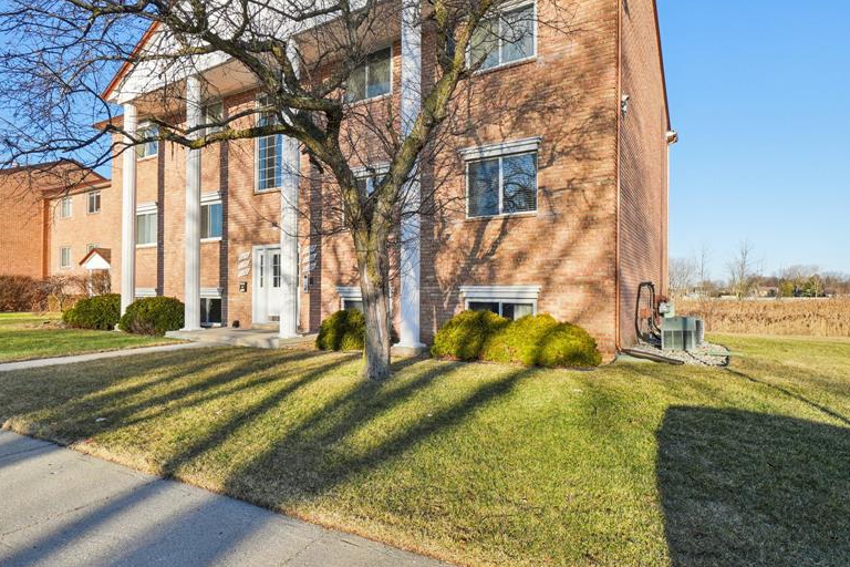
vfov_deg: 61.9
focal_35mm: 20
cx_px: 403
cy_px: 299
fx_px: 472
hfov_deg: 83.9
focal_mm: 10
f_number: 8
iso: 100
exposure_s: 1/200
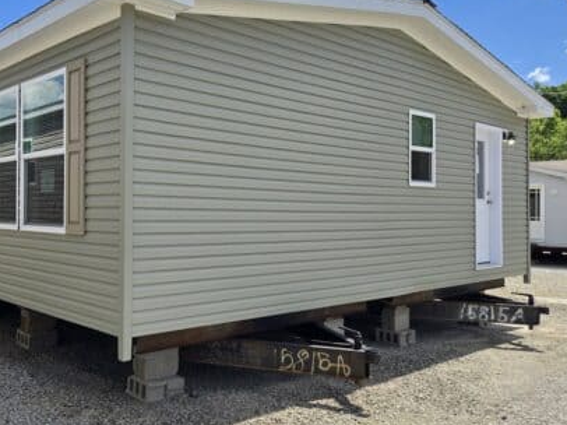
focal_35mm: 34
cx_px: 172
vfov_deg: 41.8
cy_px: 208
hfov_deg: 52.5
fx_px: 557
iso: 25
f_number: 1.8
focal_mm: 5.4
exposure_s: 1/2054
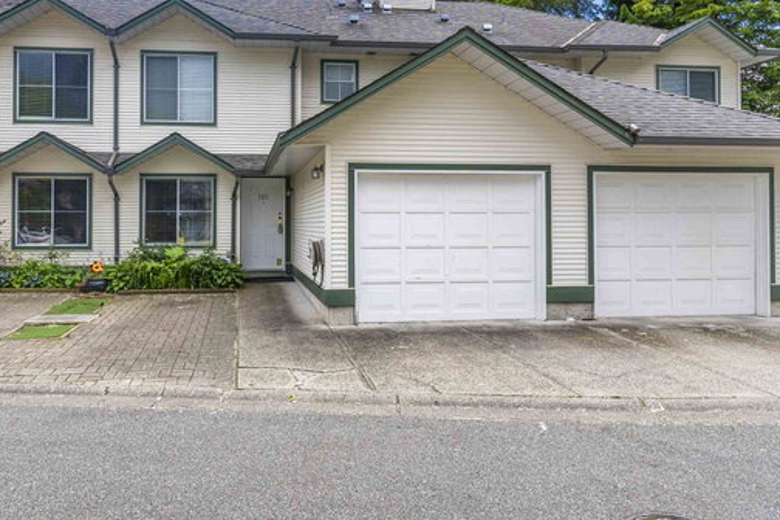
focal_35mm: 27
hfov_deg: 66.7
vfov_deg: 47.6
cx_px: 311
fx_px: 585
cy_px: 200
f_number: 3.5
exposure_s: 1/3200
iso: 160
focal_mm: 17
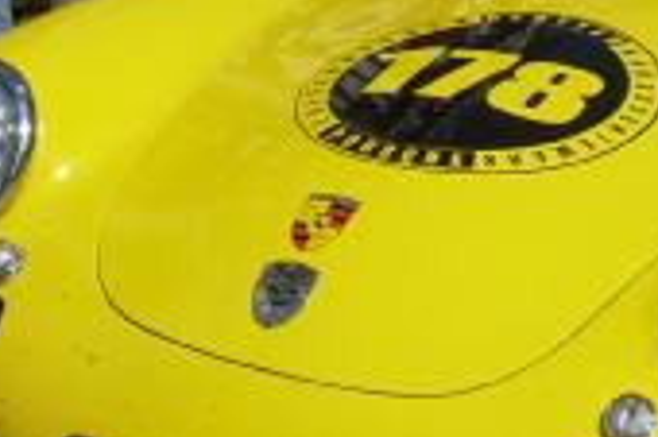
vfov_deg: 9.1
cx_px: 488
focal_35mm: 150
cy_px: 114
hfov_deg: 13.7
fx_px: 2739
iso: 100
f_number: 8
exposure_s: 1/500
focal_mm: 7.4
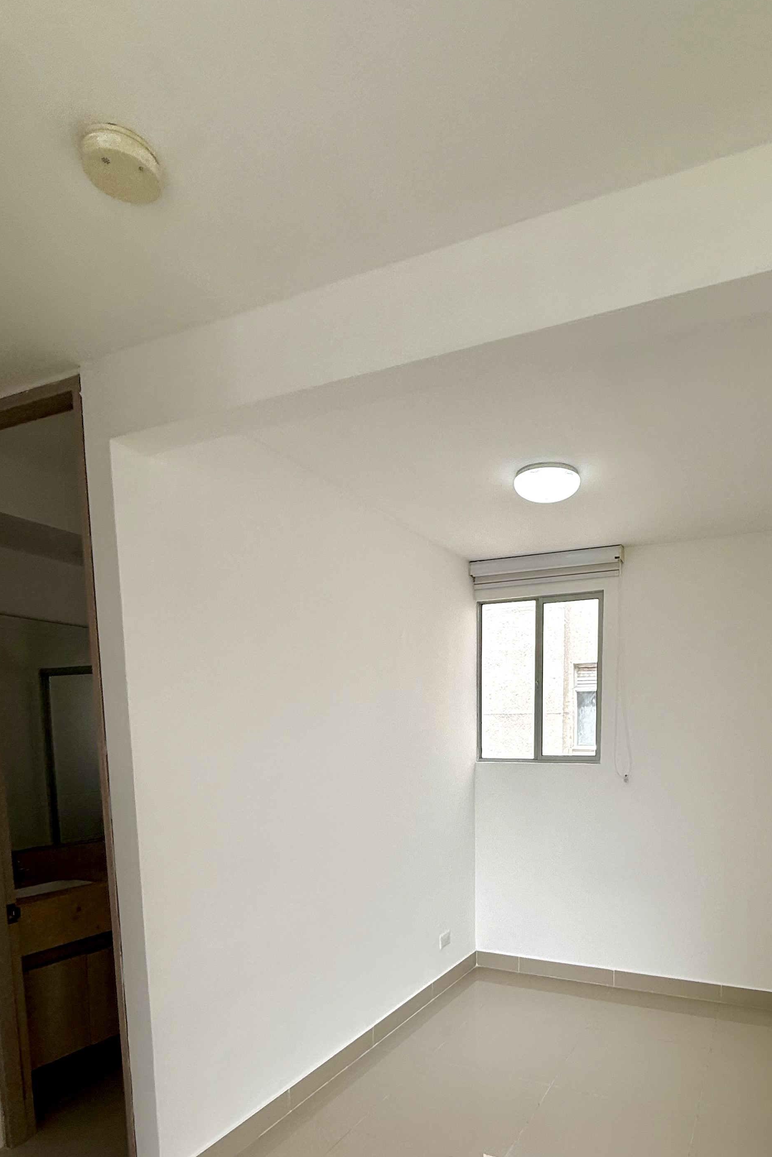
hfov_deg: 58.6
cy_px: 822
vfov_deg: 77.0
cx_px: 492
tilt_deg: -6.2
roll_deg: +1.0
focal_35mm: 21
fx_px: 675
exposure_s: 1/328
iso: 50
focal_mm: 2.22
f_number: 2.2
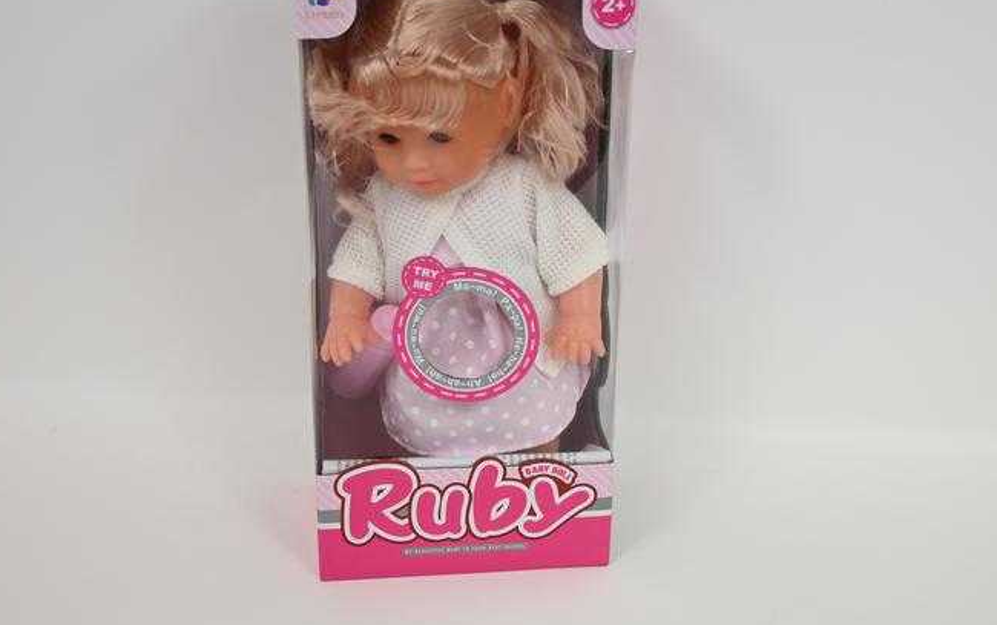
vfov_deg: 29.2
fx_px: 1196
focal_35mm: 44
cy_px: 276
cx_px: 486
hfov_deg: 45.2
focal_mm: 26
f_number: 4.5
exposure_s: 1/250
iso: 400
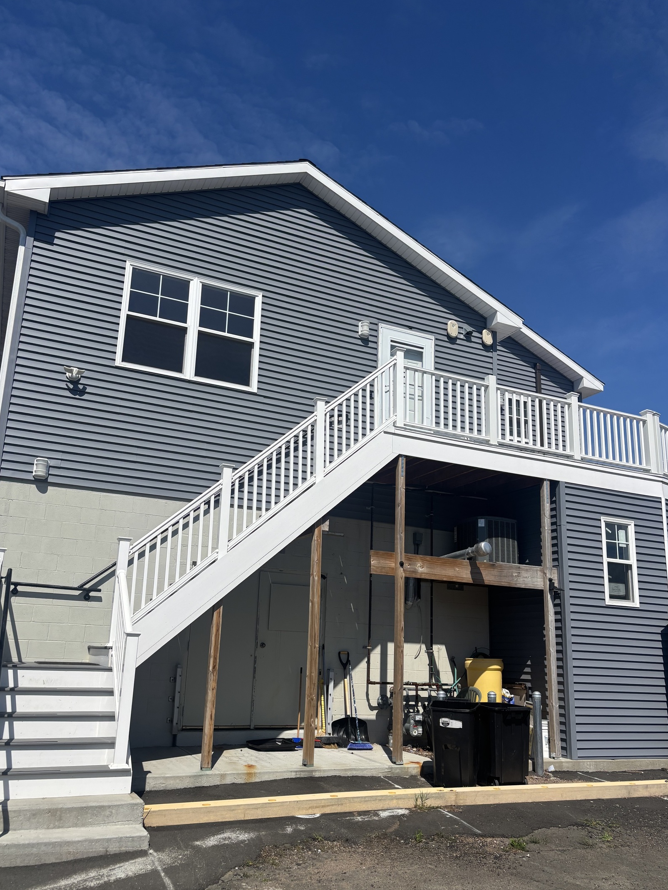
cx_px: 316
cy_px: 475
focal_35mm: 28
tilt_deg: +14.2
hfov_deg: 49.7
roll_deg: -2.7
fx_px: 720
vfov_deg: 63.4
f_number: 1.6
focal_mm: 5.96
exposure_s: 1/6711
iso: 50
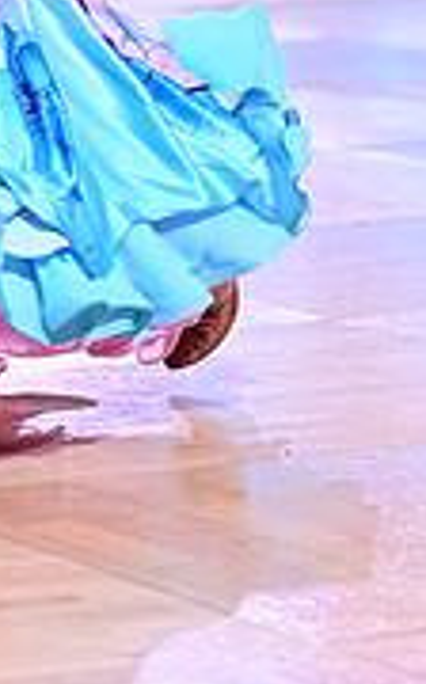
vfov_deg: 6.5
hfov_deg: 4.1
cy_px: -277
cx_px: -106
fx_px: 5945
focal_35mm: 319
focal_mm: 97
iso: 1600
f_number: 2.8
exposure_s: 1/500
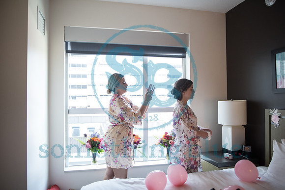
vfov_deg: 46.4
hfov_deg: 65.5
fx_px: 222
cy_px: 95
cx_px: 142
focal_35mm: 28
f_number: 2.8
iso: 1600
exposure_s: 1/250
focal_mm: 28
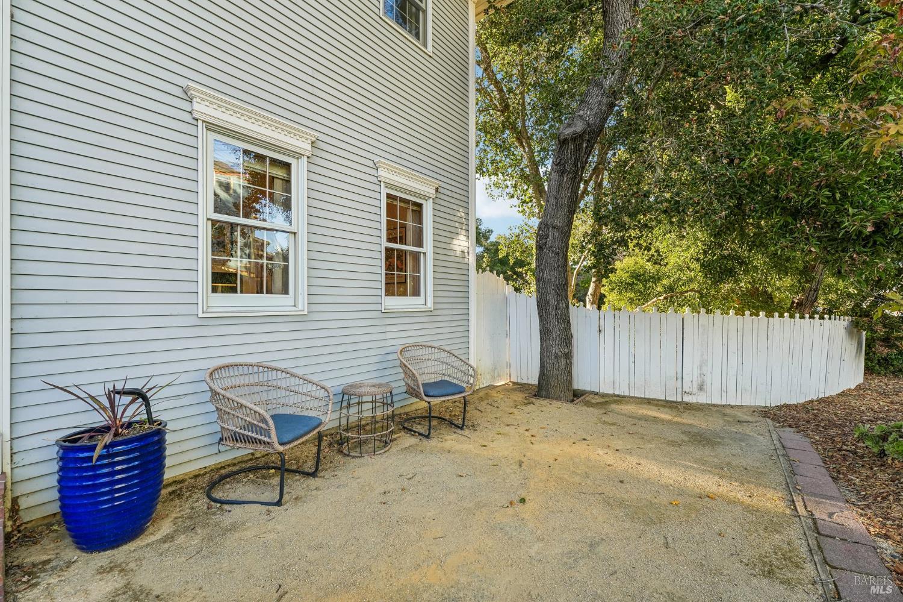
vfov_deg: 81.2
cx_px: 452
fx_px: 351
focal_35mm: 14
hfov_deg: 104.3
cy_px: 301
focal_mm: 14
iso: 500
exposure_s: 1/125
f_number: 8
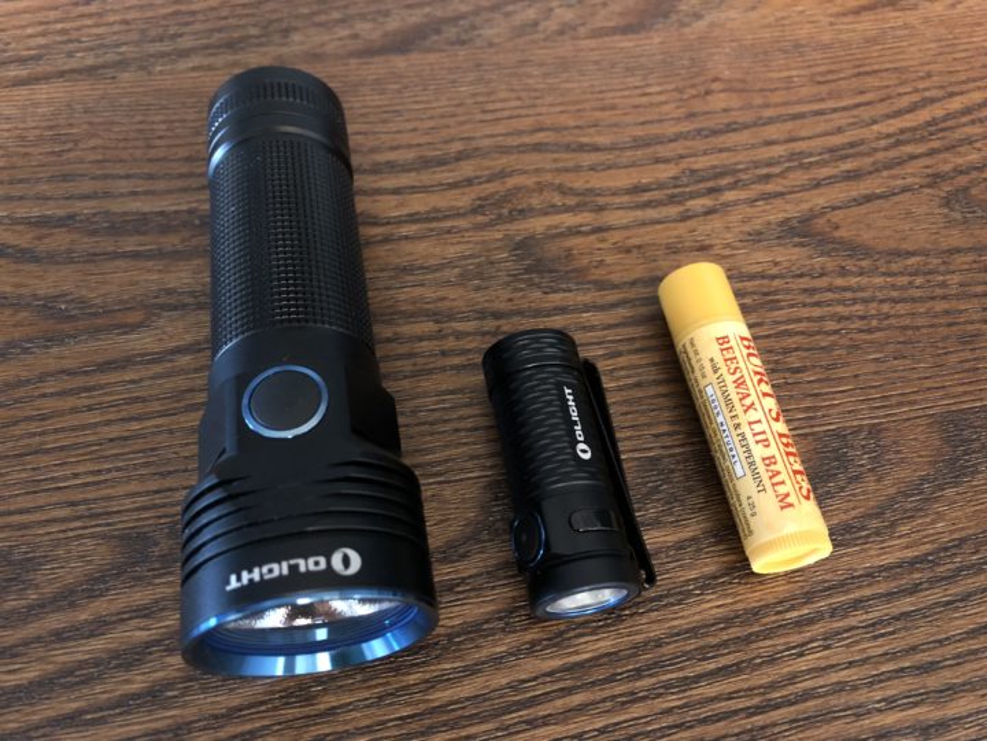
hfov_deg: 63.4
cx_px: 494
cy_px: 370
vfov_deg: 49.7
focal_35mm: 28
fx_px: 798
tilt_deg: -60.1
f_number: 1.8
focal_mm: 4
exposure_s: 1/4
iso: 160
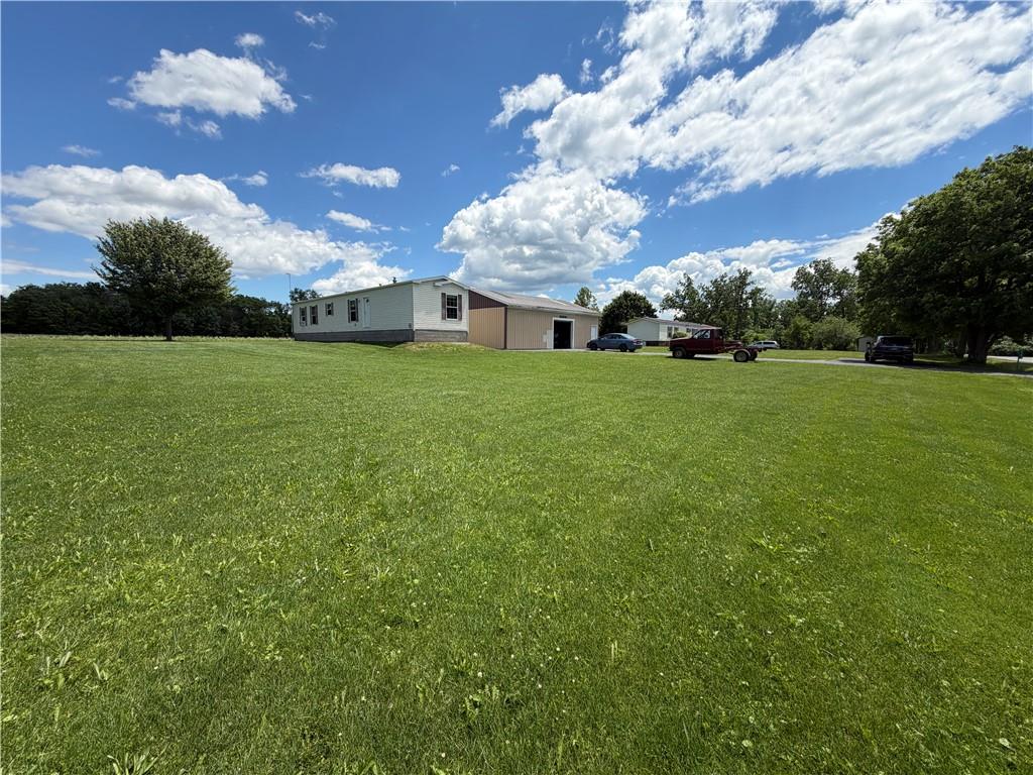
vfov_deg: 85.7
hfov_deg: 102.1
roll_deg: -0.7
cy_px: 388
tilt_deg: -6.5
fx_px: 418
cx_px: 516
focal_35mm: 14
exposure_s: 1/1017
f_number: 2.2
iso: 20
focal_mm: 2.22
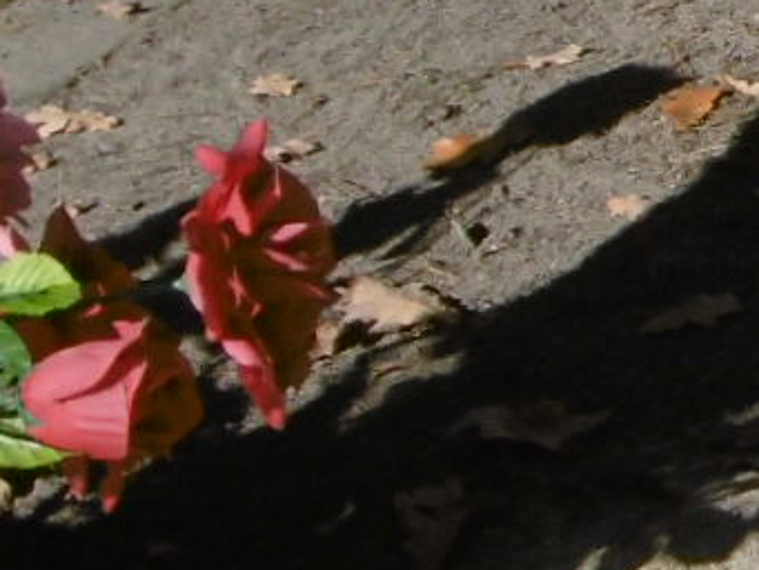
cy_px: -436
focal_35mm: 228
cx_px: 2066
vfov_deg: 6.4
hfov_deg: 7.8
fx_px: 5001
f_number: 3.7
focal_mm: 6.8
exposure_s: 1/800
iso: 100
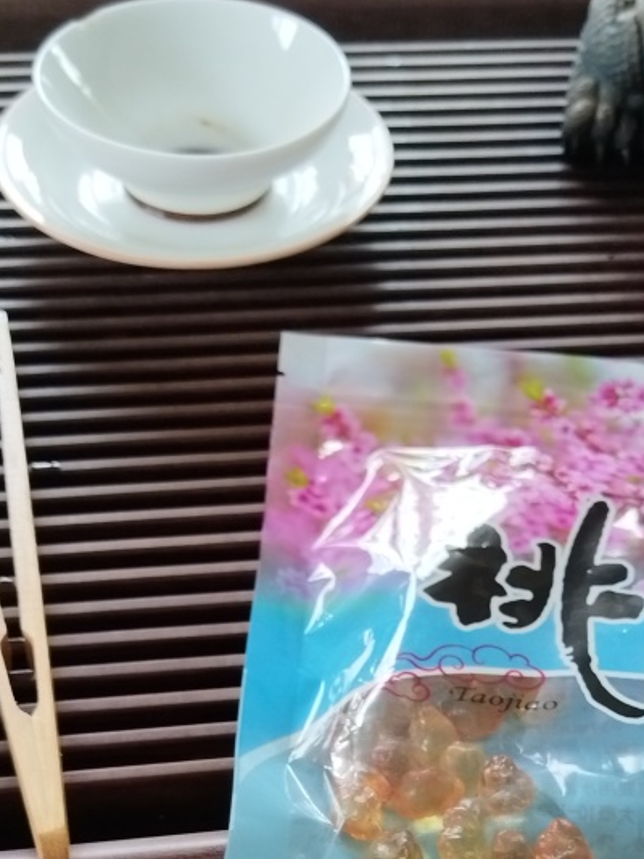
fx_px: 1289
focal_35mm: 52
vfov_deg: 34.8
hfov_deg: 28.0
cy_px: 765
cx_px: 330
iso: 449
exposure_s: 1/100
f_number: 1.9
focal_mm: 4.95
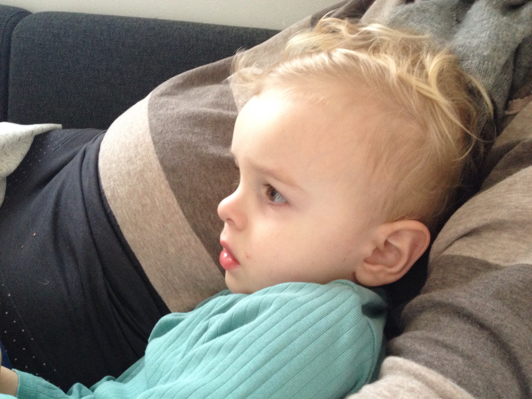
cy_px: 200
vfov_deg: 40.7
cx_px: 266
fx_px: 538
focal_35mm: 35
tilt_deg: -30.2
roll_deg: -4.0
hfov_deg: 52.6
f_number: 2.4
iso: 250
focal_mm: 4.28
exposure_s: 1/20
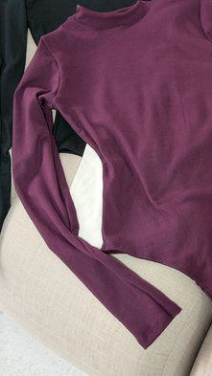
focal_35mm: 71
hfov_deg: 16.8
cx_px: 191
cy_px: 139
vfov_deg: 29.6
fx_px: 710
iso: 320
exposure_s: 1/33
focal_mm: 6.76
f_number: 1.78
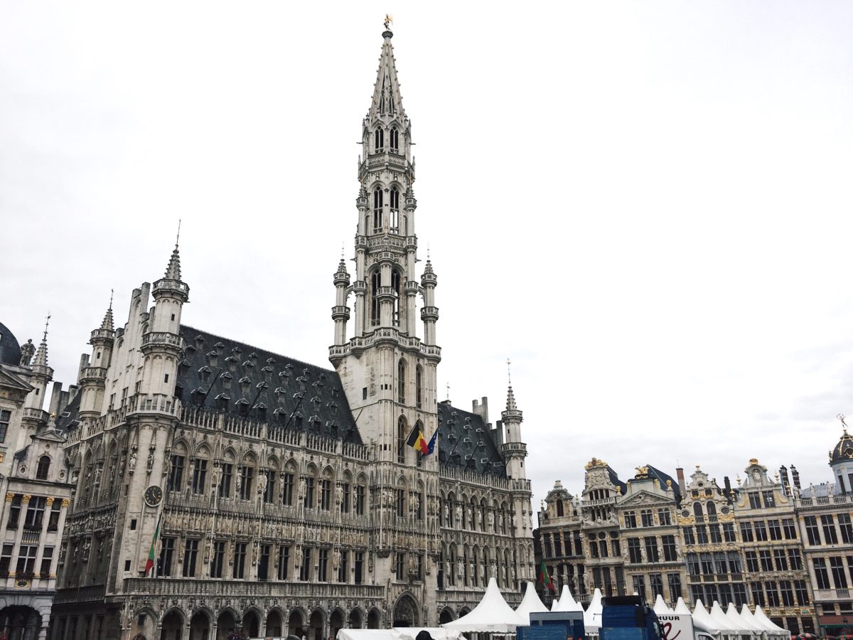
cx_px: 426
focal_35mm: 29
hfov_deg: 61.7
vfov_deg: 48.2
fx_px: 715
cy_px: 320
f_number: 2.2
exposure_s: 1/2475
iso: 32
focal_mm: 4.15
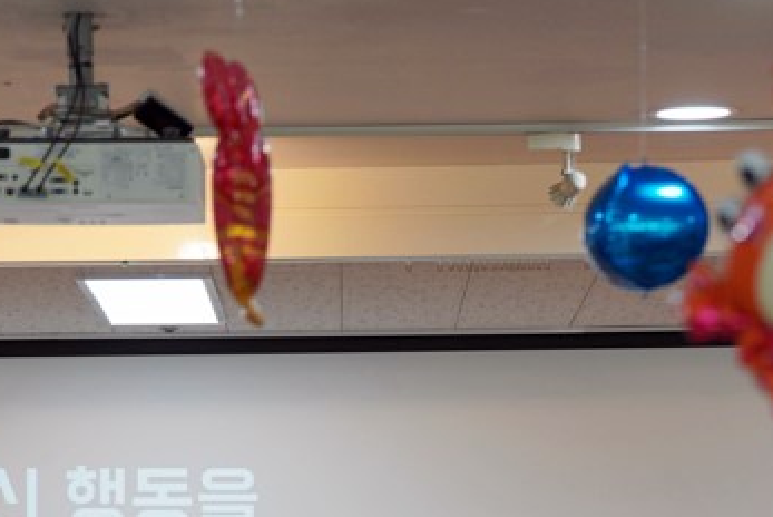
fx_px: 4900
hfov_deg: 9.0
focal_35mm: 228
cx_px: 151
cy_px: 653
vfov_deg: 6.0
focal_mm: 88
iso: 500
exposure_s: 1/160
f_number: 4
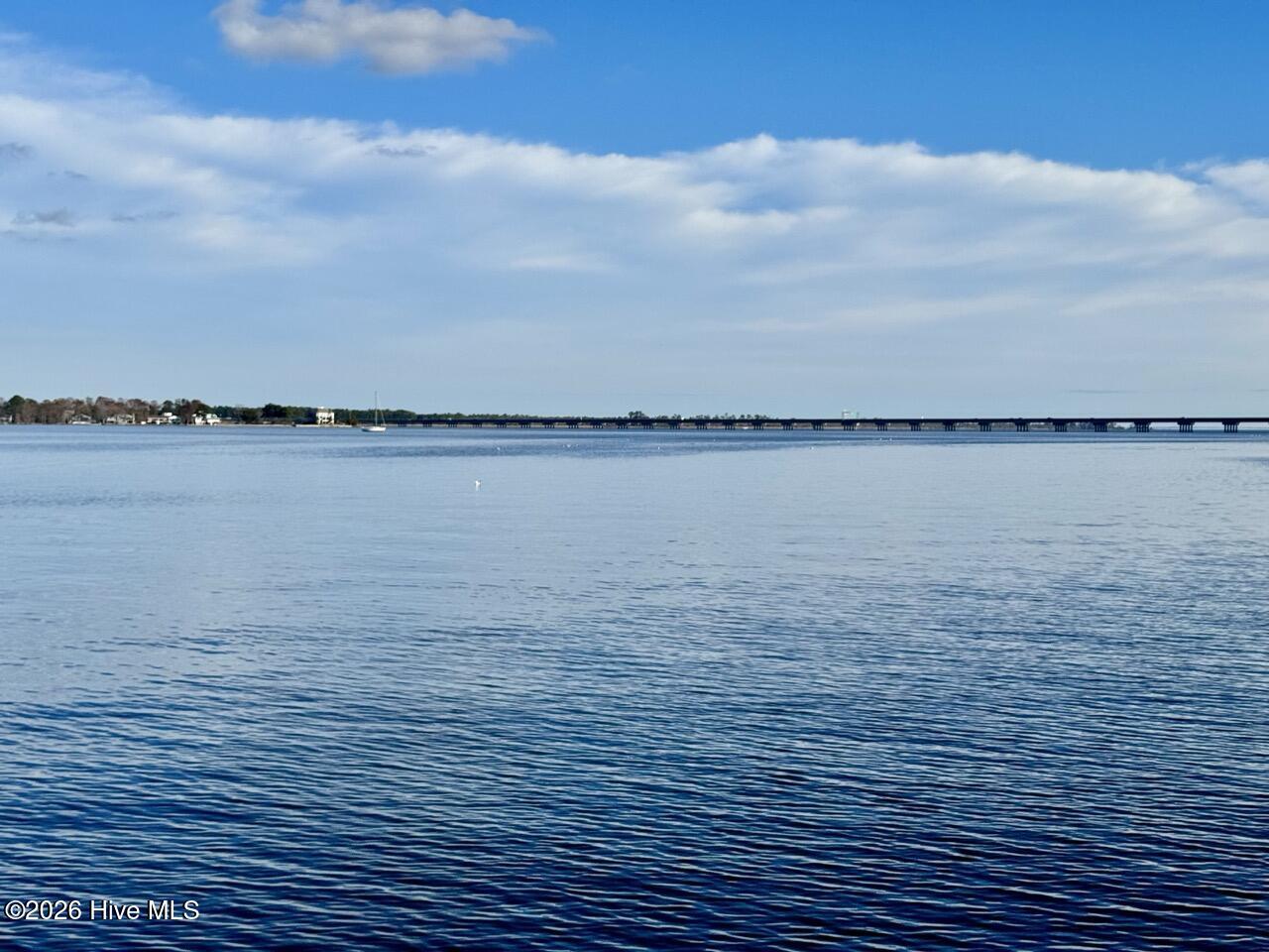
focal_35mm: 48
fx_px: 1760
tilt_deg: -2.7
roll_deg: -0.6
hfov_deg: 39.7
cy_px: 476
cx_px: 634
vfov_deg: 30.3
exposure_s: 1/7937
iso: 64
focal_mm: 6.76
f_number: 1.78
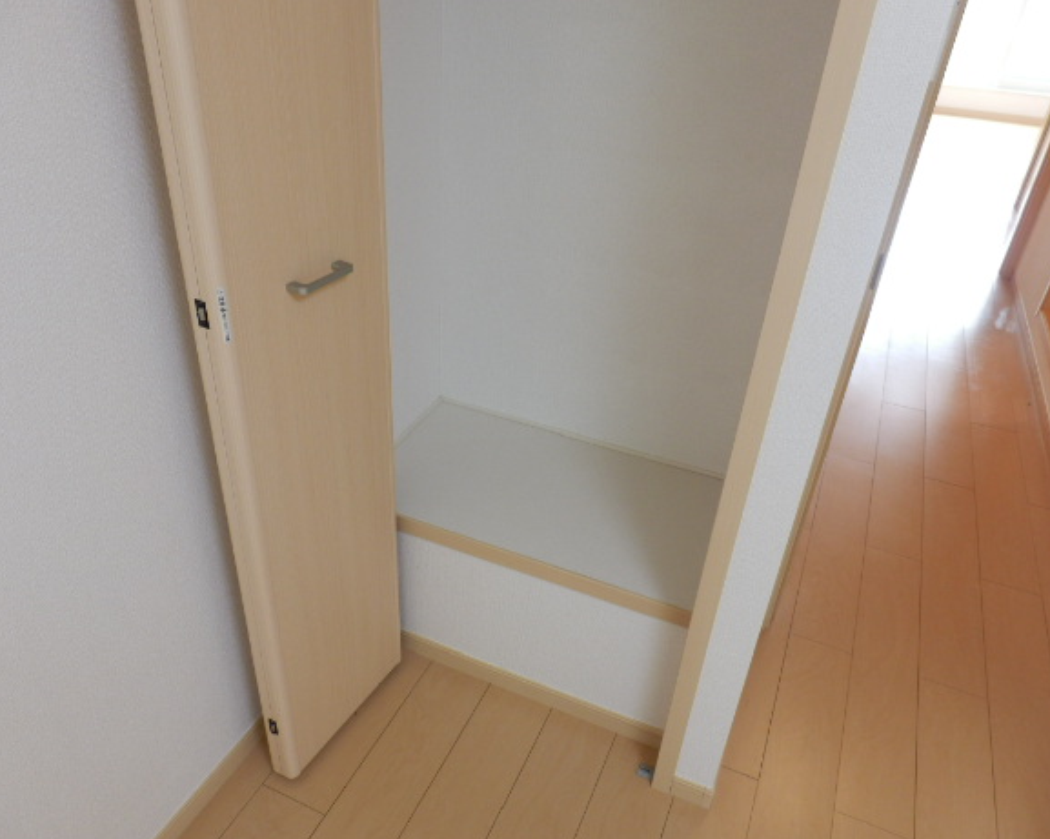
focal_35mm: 26
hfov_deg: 66.0
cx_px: 502
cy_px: 435
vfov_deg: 54.9
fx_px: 808
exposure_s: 1/30
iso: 125
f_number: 3
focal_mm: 4.2
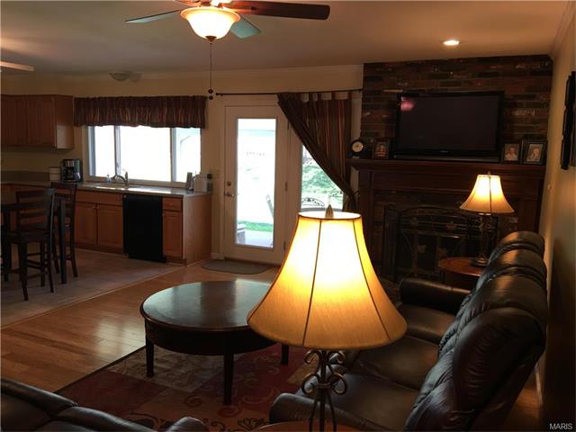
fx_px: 483
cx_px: 288
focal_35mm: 29
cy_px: 216
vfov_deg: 48.2
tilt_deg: -7.2
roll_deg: -1.8
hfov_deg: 61.7
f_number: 2.2
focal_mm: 4.15
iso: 25
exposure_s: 1/15
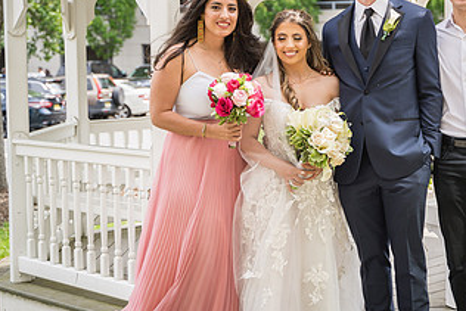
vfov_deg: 17.3
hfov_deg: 25.0
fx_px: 1023
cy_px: 127
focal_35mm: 79
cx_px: 410
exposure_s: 1/500
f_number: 2.8
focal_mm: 43
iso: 100
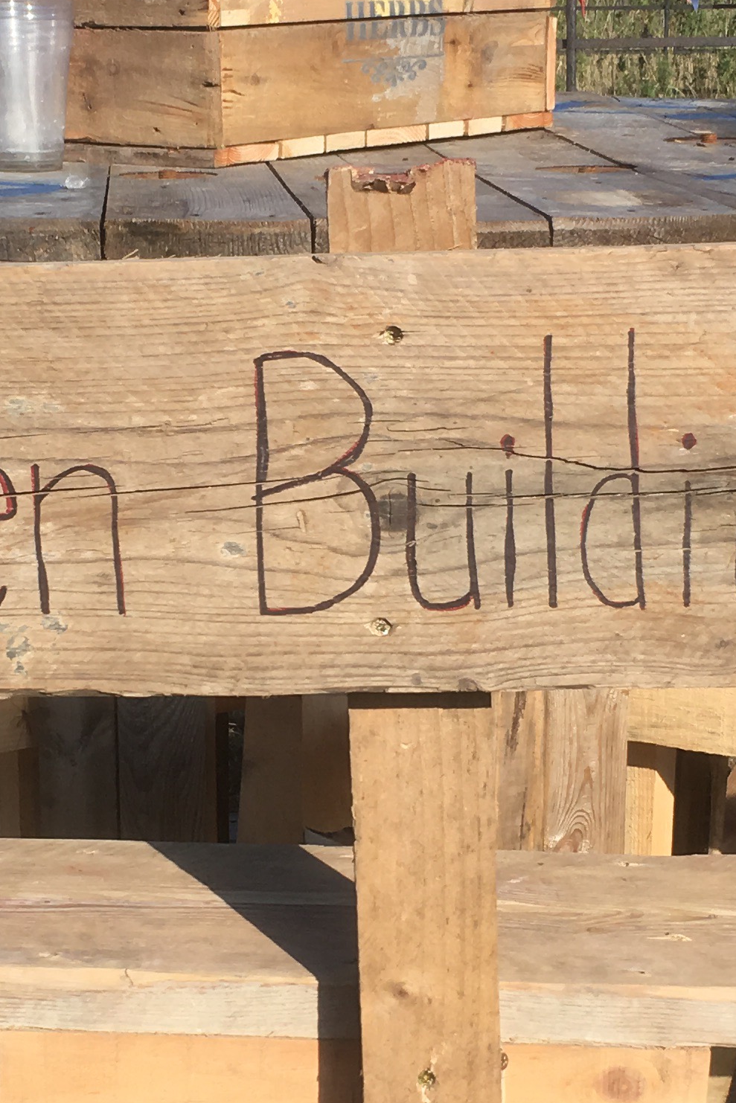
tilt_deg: -14.6
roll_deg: +1.1
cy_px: 656
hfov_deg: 16.6
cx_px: 232
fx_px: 2514
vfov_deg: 24.7
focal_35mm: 82
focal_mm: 4.15
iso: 25
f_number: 2.2
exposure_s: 1/1099
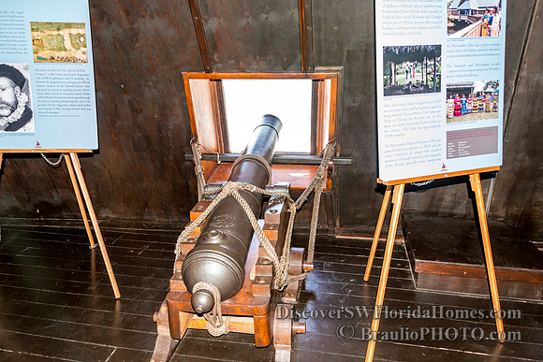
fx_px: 422
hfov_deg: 65.5
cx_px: 272
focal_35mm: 28
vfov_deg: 46.4
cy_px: 181
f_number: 5.6
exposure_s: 1/250
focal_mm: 28
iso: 2000
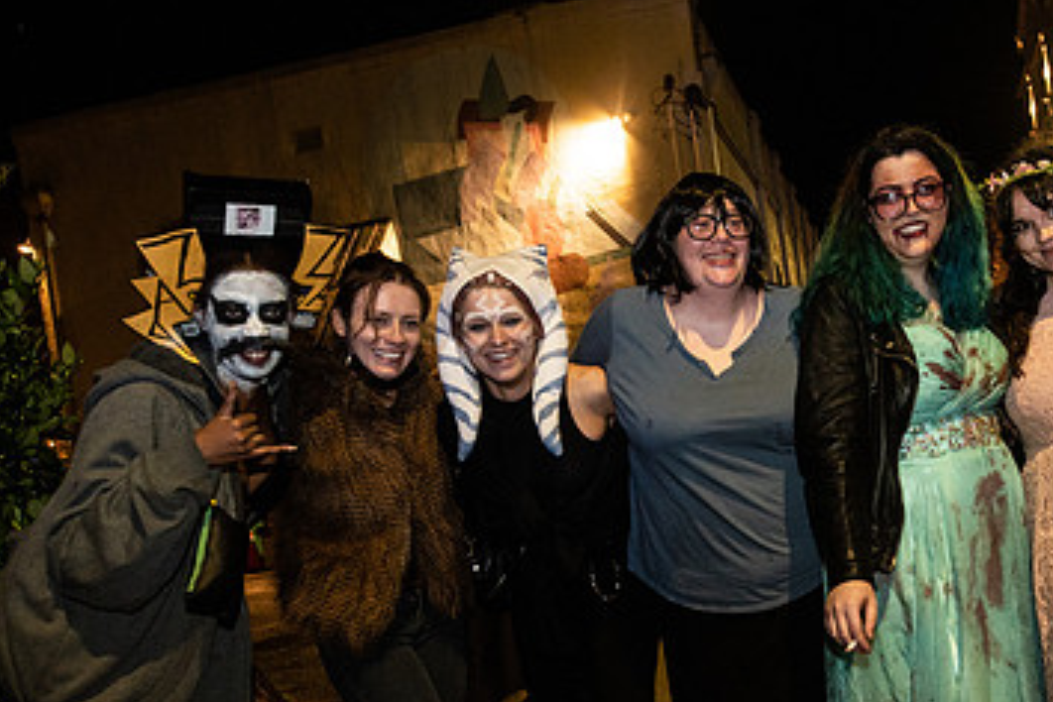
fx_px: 1053
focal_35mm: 36
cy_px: 457
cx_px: 684
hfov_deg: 52.3
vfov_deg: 36.6
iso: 2000
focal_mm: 22
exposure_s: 1/60
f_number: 3.5
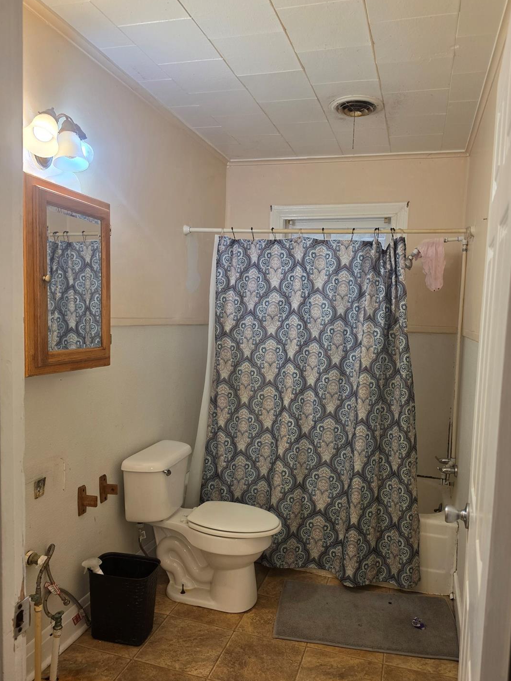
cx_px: 269
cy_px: 358
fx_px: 492
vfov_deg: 69.3
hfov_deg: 54.9
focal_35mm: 25
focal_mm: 6.5
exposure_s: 1/120
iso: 200
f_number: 1.4
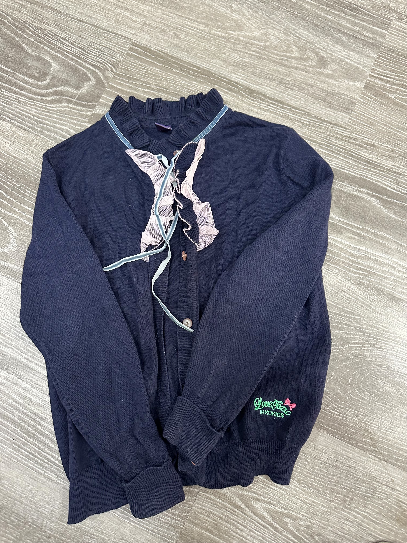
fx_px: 376
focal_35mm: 24
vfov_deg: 71.6
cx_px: 204
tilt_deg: -79.6
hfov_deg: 56.8
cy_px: 272
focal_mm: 6.86
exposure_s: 1/60
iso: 640
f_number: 1.78
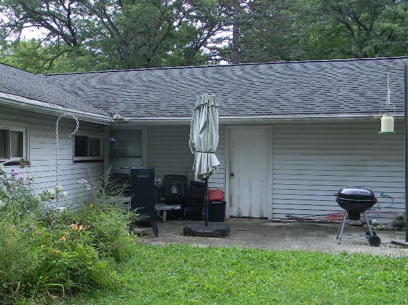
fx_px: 507
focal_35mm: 43
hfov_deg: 43.3
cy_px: 165
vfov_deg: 33.6
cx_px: 138
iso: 80
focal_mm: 5
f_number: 3.5
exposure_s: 1/204
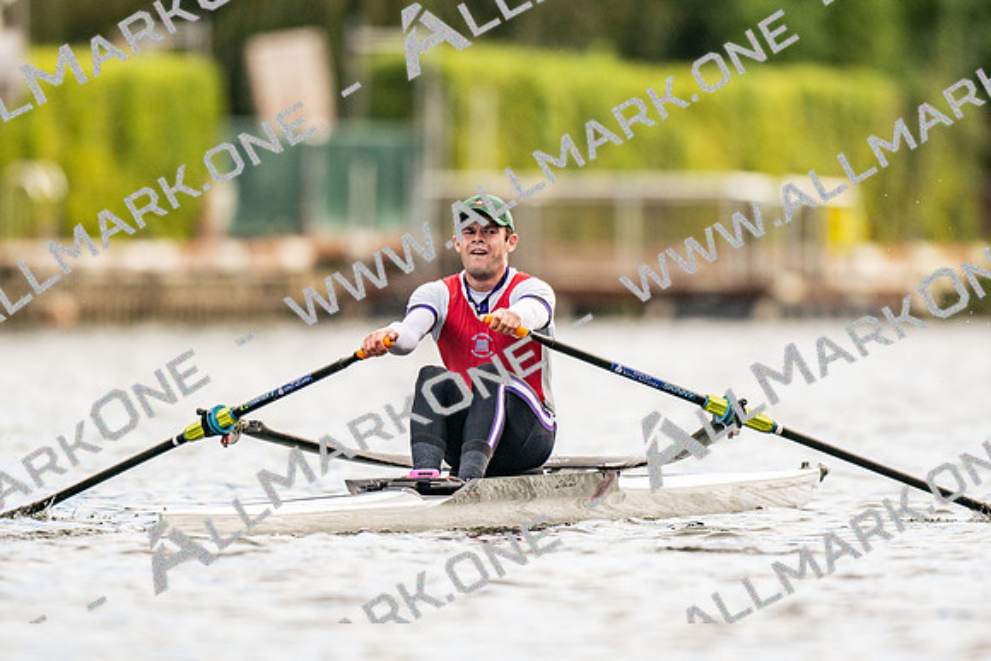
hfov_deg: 2.3
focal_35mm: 900
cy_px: 330
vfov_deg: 1.5
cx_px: 496
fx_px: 24792
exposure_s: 1/2500
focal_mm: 600
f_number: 4
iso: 360
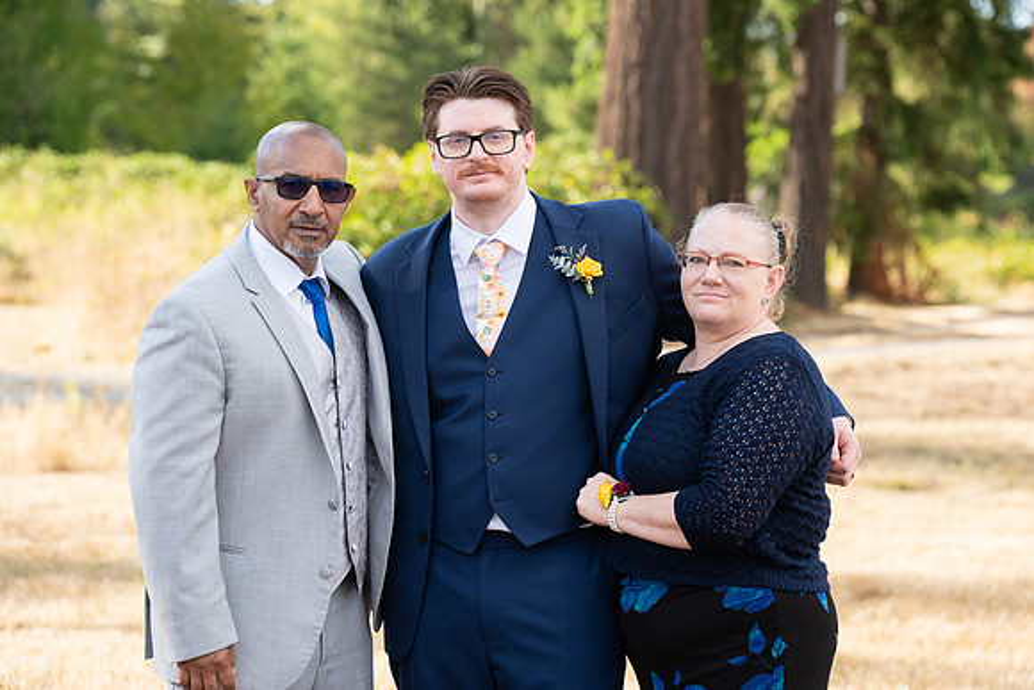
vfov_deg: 10.4
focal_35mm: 132
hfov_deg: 15.5
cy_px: 331
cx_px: 555
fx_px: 3791
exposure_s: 1/400
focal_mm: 123
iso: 250
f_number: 5
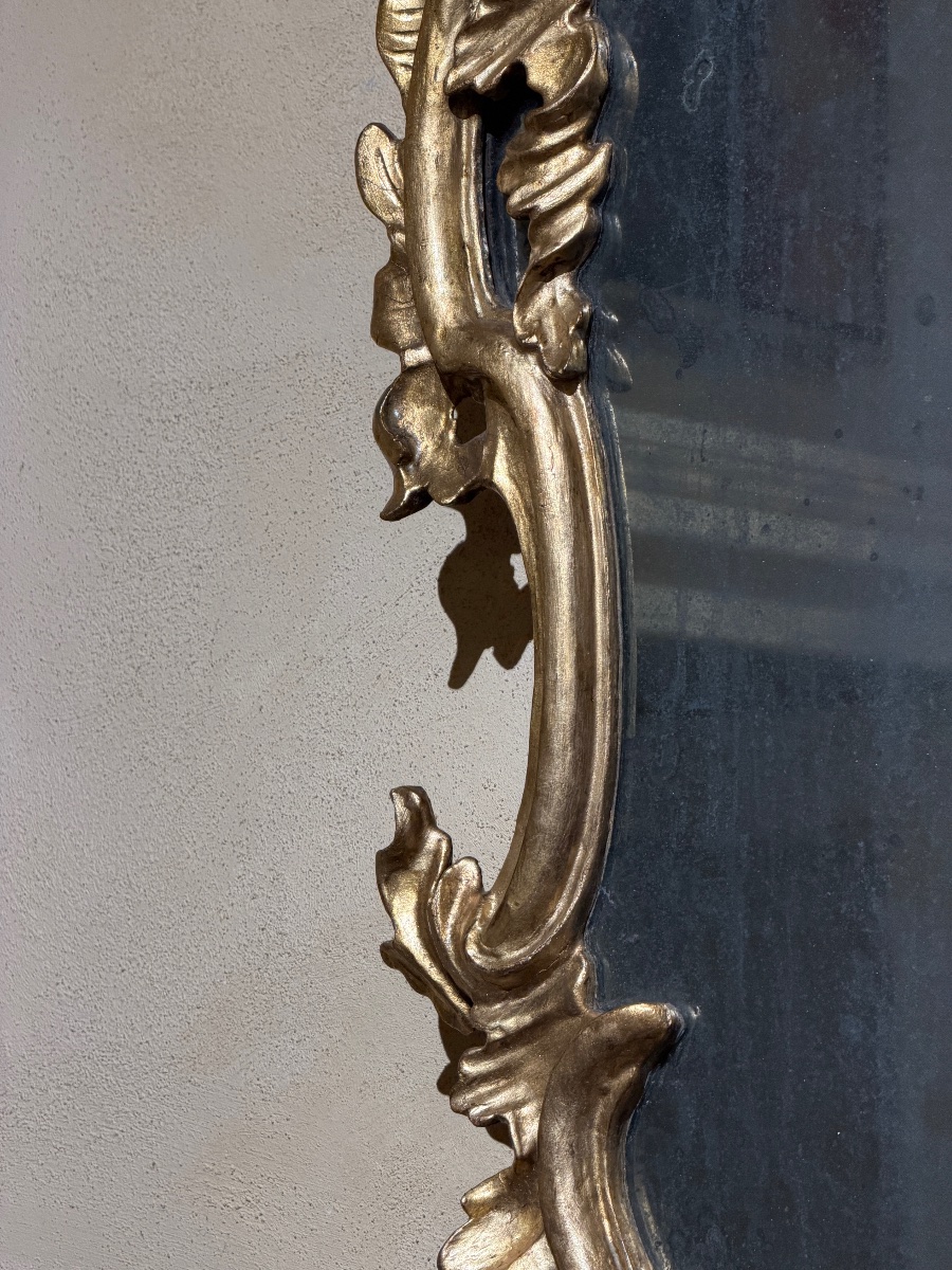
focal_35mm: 100
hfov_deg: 14.8
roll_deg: -2.9
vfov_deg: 19.6
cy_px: 635
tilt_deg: +9.2
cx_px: 476
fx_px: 3667
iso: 400
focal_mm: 16.89
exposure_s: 1/100
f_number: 2.8
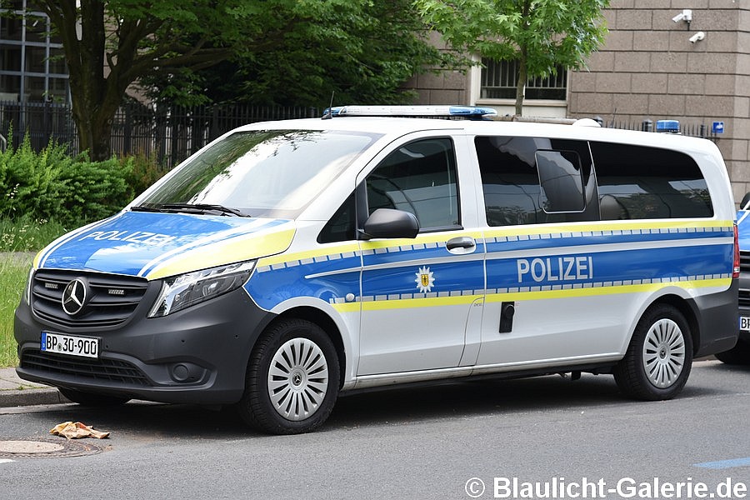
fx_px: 1771
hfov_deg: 23.9
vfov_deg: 16.1
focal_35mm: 85
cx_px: 375
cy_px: 250
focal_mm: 85
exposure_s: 1/100
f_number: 5
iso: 400
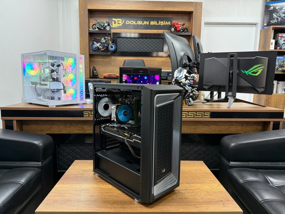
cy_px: 107
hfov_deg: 71.6
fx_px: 198
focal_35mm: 24
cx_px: 142
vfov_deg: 56.8
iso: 200
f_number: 1.78
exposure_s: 1/50
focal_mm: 6.76
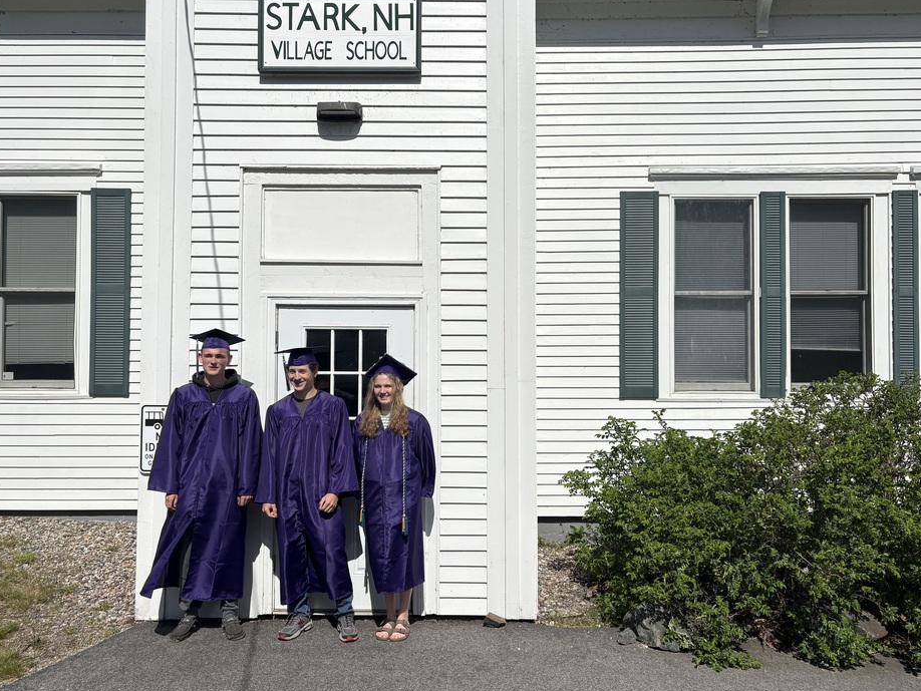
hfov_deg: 61.6
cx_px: 475
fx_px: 772
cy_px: 358
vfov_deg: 48.2
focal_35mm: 29
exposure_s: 1/10101
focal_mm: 5.96
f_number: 1.6
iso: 40
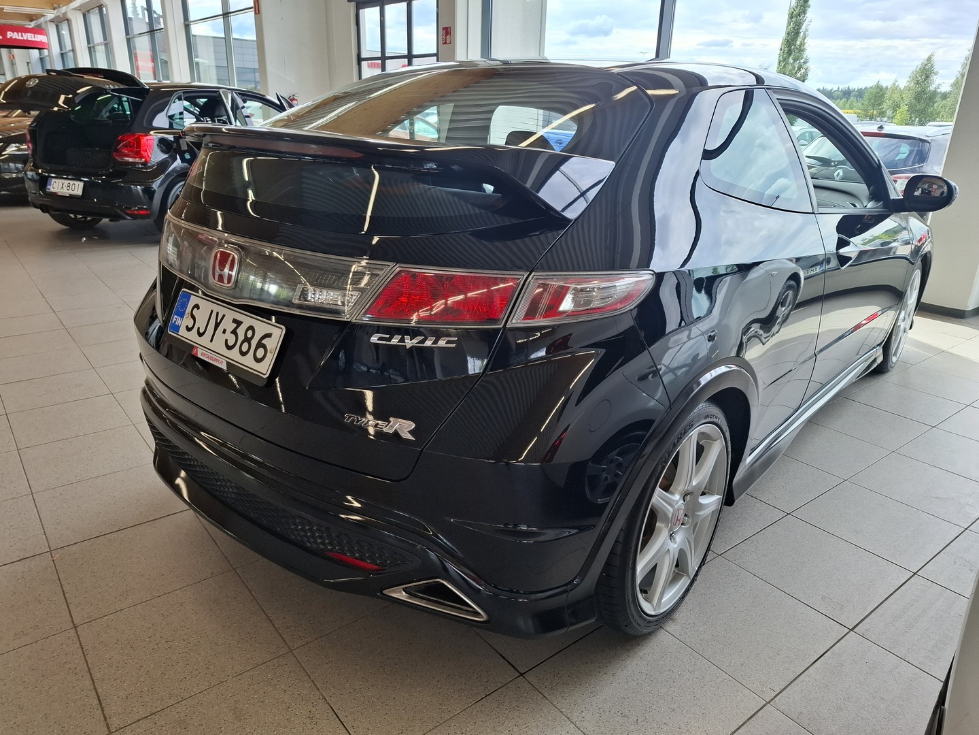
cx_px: 490
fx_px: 650
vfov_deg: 58.9
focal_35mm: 23
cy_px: 368
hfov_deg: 73.9
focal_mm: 5.54
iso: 50
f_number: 1.8
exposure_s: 1/166
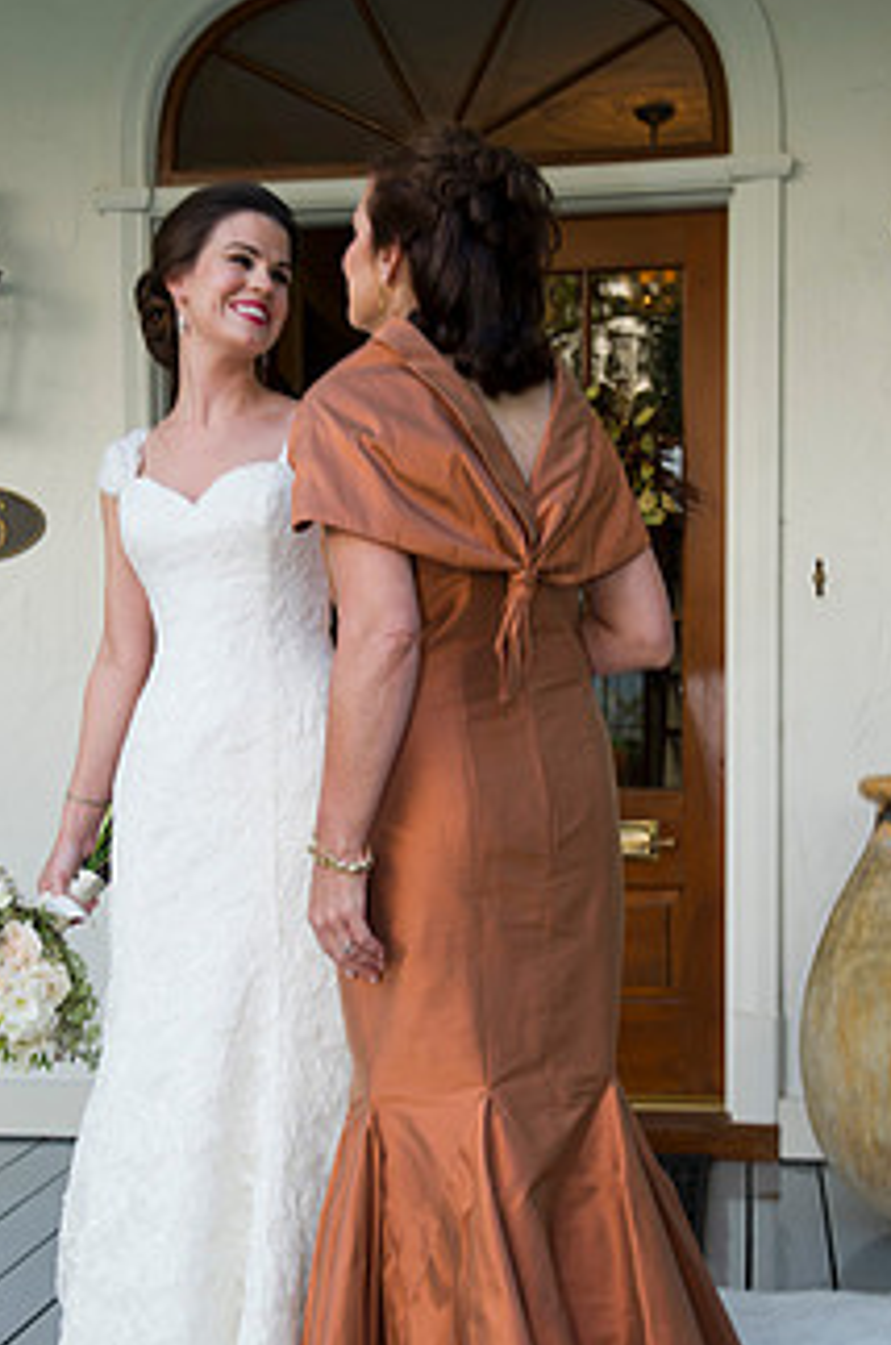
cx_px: 402
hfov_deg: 25.4
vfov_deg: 37.5
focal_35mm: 53
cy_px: 758
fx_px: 1976
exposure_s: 1/80
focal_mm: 38
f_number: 5
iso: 500
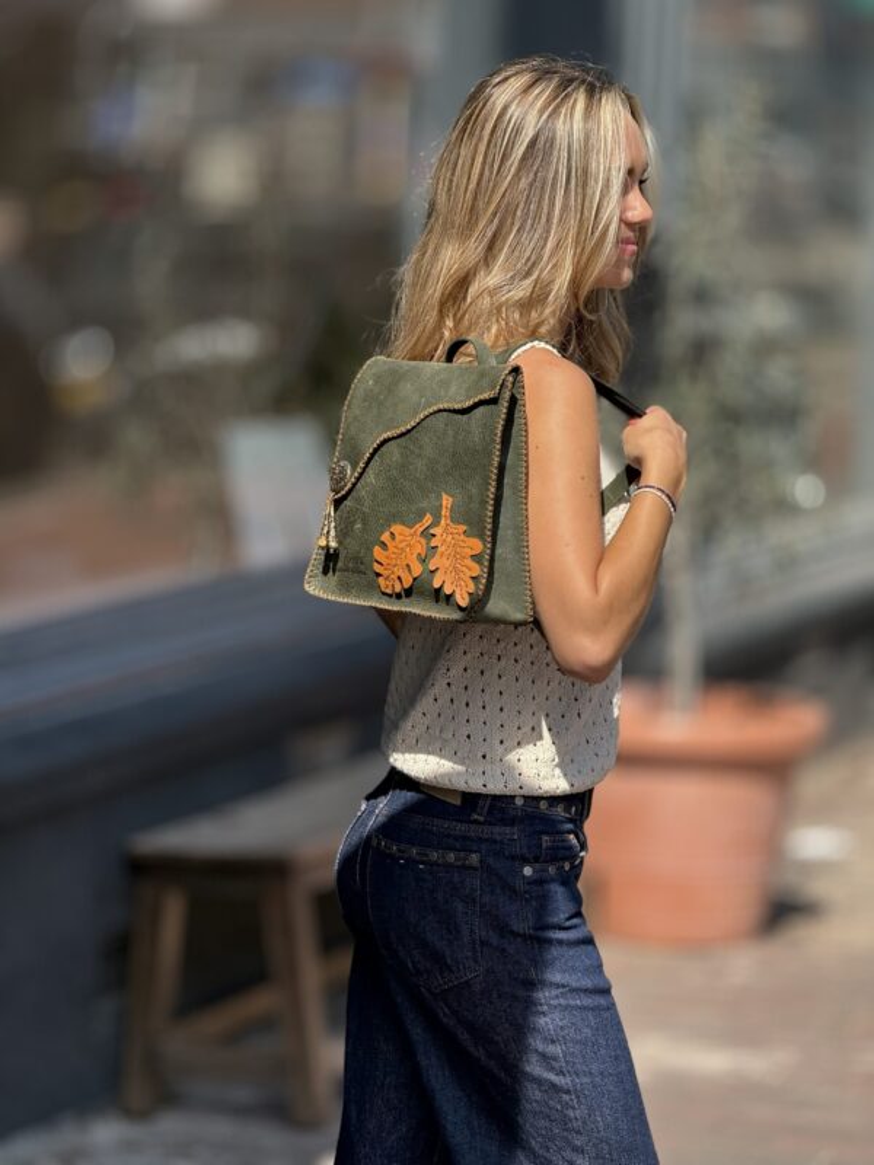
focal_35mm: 120
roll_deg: -2.5
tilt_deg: -6.1
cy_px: 582
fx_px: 4040
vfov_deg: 16.4
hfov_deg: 12.3
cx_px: 437
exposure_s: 1/926
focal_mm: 15.66
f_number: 2.8
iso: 50
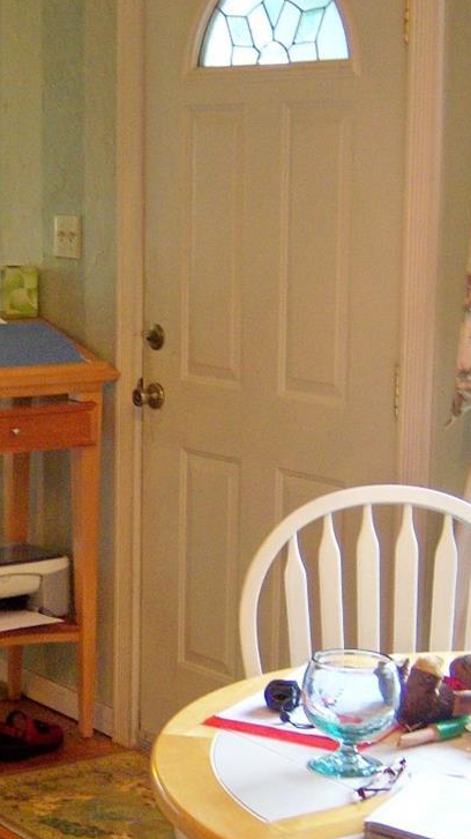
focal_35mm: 81
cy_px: 564
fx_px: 1800
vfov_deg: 26.1
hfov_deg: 14.6
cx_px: -37
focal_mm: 7.5
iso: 160
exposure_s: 1/20
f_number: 2.8
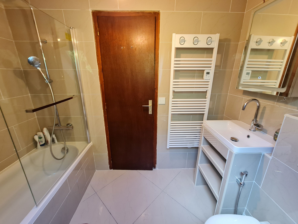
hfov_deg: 106.2
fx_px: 112
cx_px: 149
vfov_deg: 89.9
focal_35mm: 13
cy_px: 112
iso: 250
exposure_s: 1/50
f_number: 2.2
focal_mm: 2.2
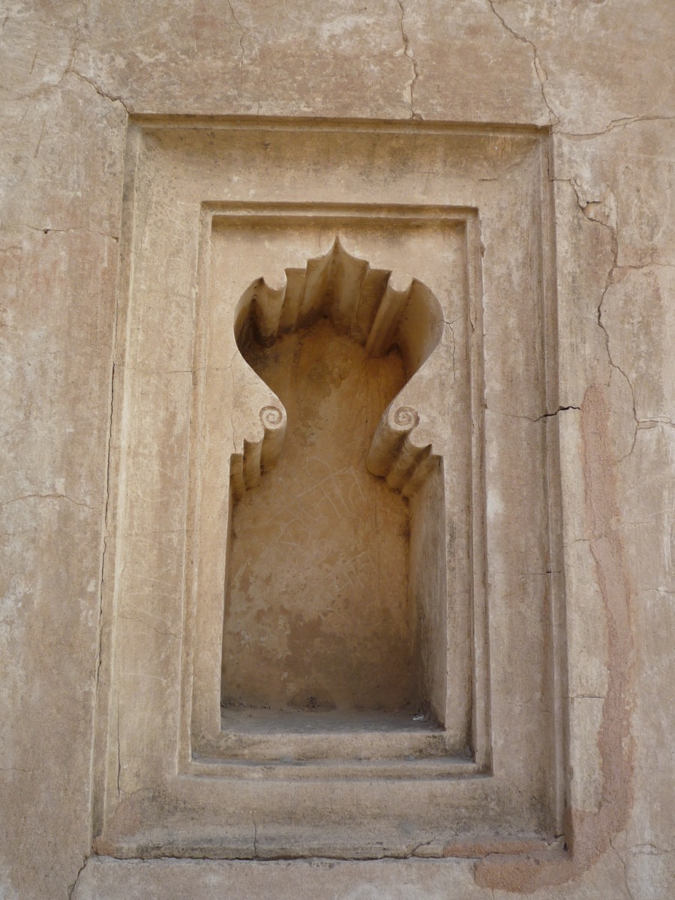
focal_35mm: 39
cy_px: 450
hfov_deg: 36.8
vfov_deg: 47.9
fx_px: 1014
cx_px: 338
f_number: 3.6
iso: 100
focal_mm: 5.8
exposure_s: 1/250
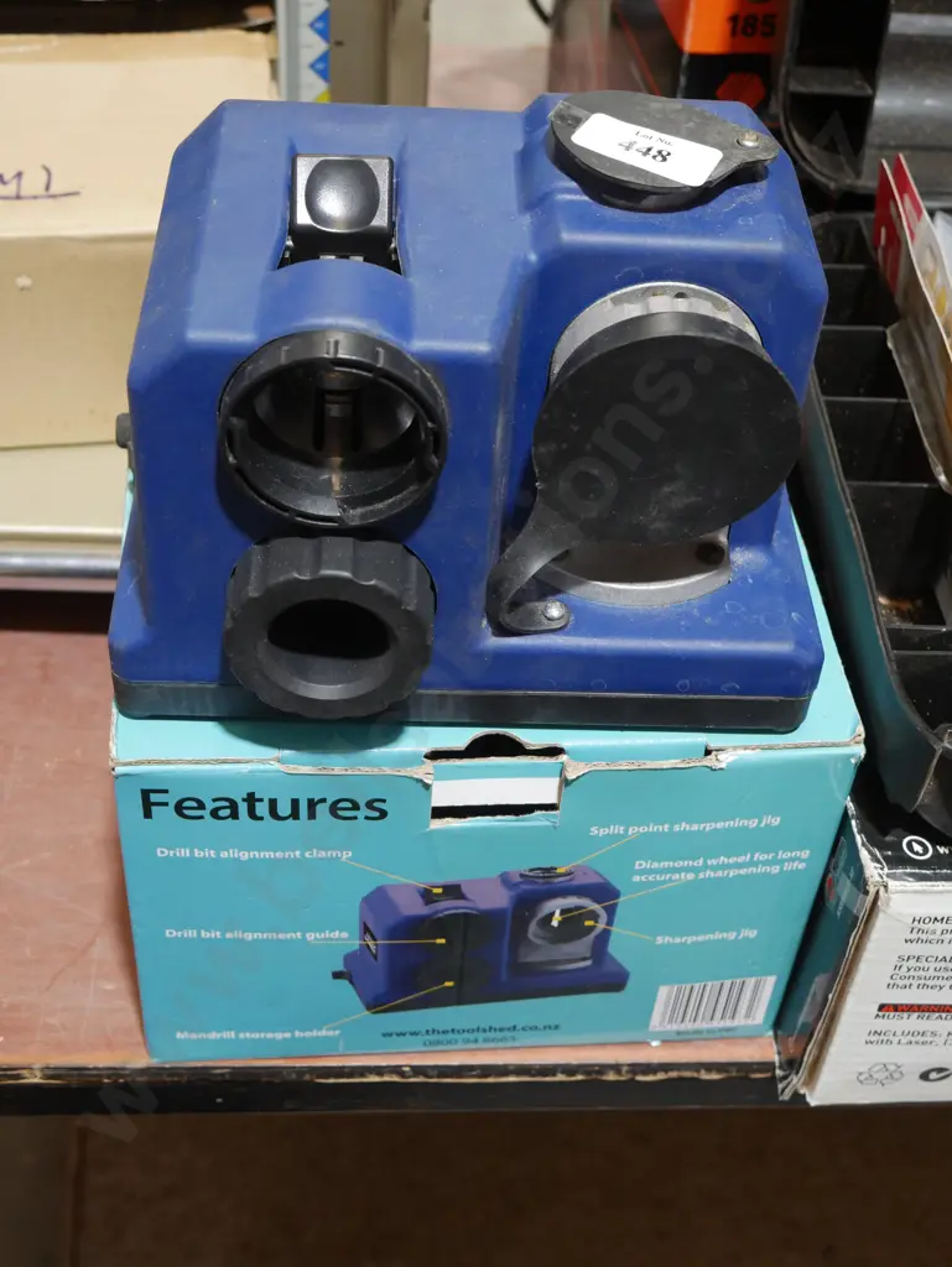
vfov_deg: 39.6
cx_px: 476
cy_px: 634
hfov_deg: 30.3
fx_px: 1759
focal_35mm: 48
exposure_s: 1/60
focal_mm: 24
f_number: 5.2
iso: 800
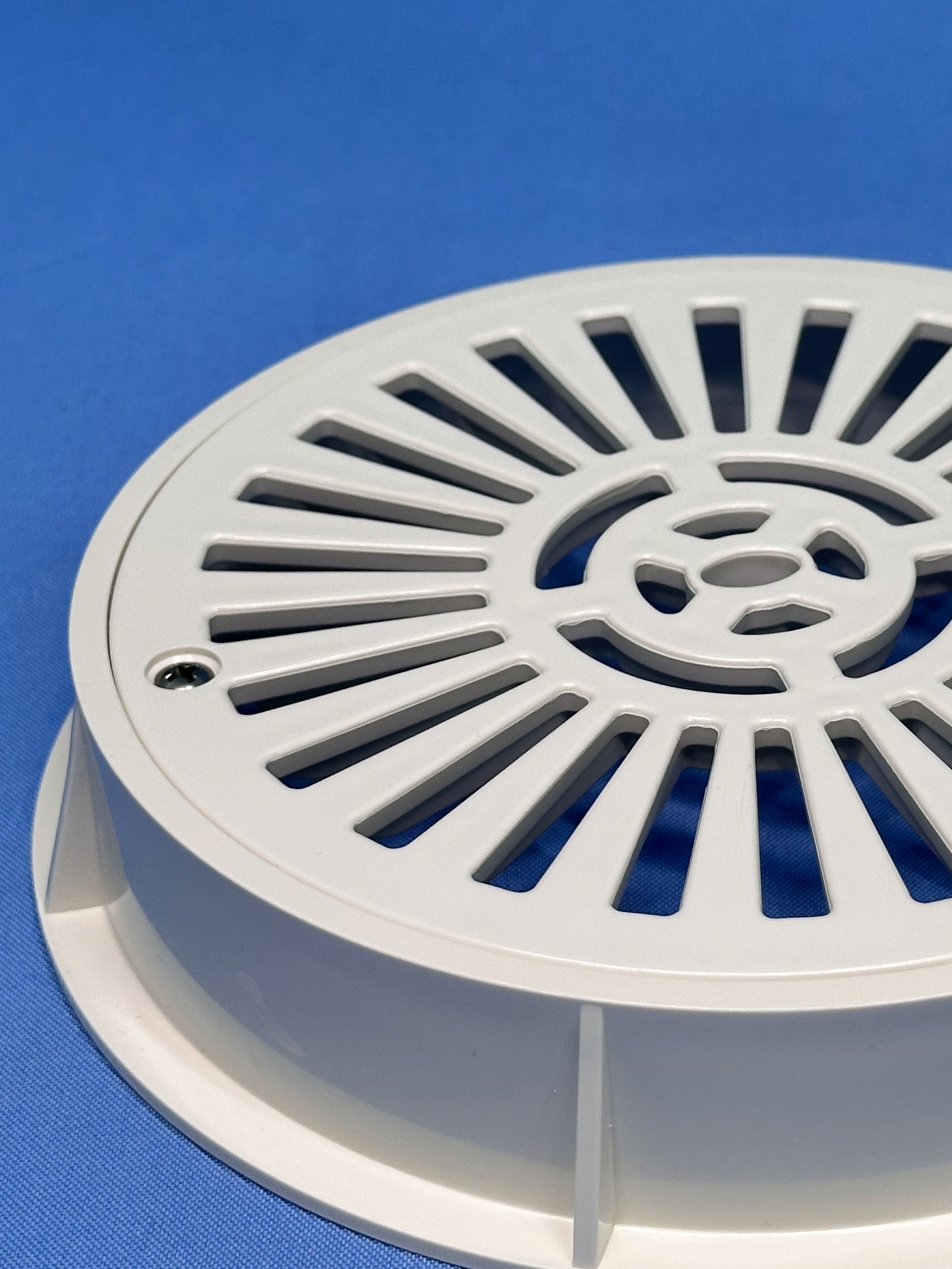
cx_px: 732
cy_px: 583
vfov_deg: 23.8
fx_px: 3007
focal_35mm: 82
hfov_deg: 17.9
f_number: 1.78
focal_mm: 6.86
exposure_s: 1/254
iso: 64
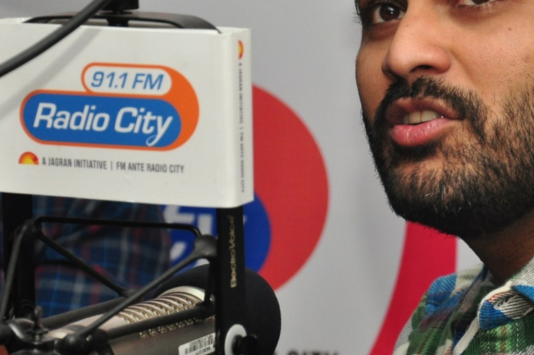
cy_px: 160
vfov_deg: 6.8
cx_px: 353
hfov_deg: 10.1
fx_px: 3007
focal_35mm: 203
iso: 800
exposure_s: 1/125
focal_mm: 75
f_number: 5.6
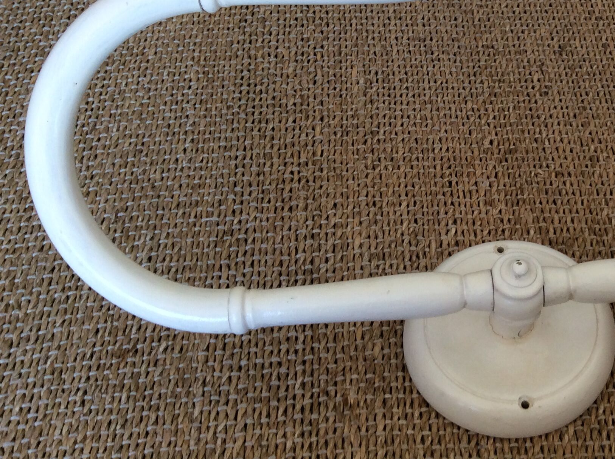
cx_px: 478
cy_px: 171
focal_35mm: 51
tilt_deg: -53.0
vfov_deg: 28.4
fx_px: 905
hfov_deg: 36.5
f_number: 2.4
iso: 50
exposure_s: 1/25
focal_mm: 3.3
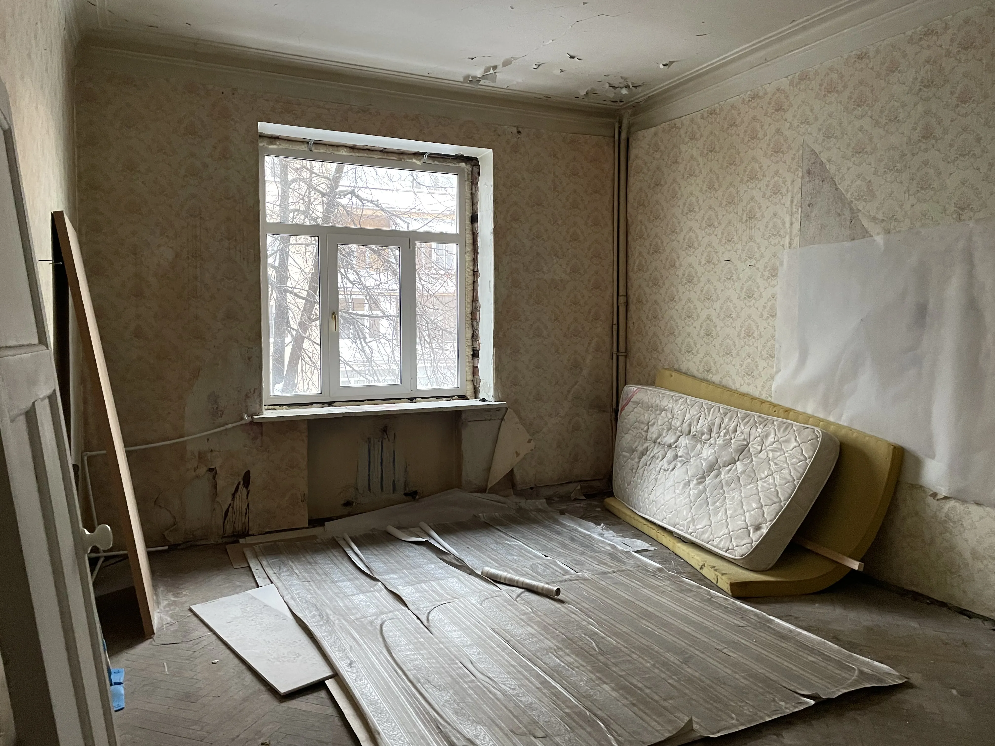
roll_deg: +0.6
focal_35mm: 26
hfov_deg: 67.3
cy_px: 373
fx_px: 747
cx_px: 498
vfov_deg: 53.1
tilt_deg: -1.9
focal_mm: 4.2
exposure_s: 1/60
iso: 500
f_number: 1.6
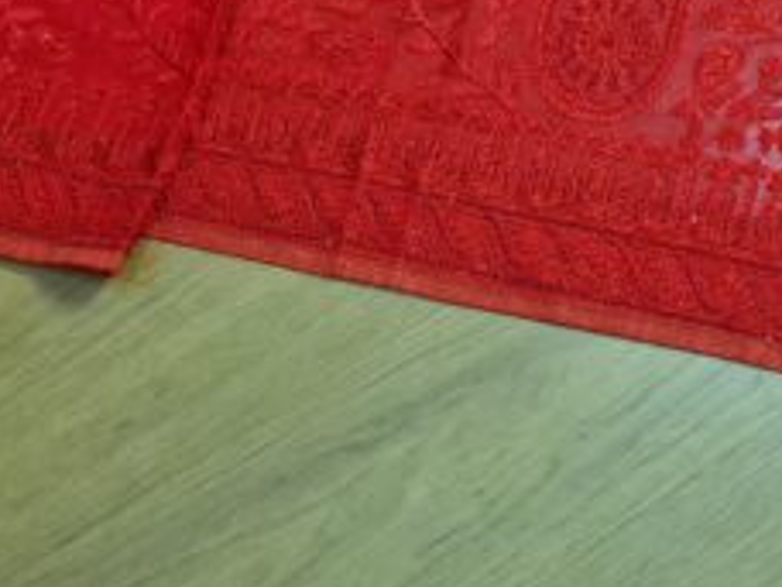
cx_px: 751
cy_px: -304
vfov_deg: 16.7
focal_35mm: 80
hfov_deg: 23.5
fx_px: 1807
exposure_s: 1/60
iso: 250
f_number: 1.8
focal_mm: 5.4
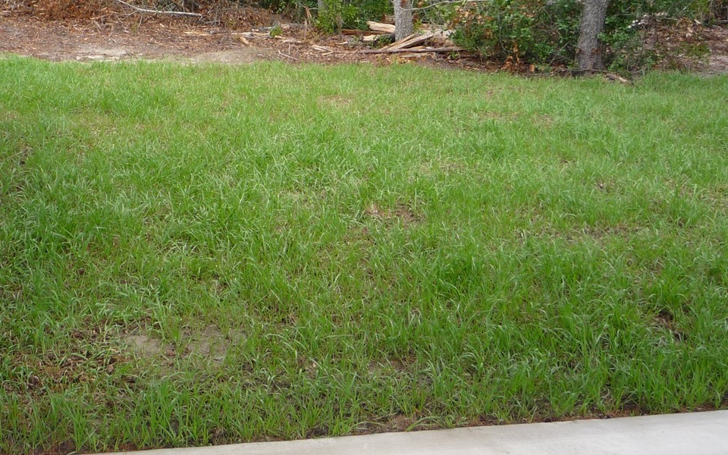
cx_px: 225
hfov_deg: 37.6
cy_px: 91
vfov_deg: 24.0
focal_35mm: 53
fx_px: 1052
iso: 100
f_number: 4
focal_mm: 5.2
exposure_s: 1/160
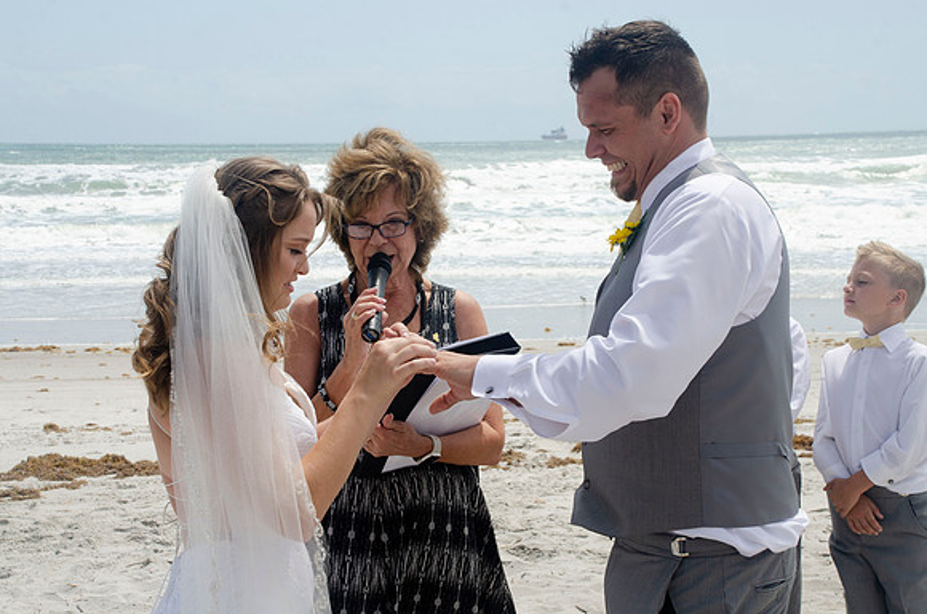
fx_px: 1696
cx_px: 464
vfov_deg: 20.5
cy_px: 307
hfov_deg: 30.6
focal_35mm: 66
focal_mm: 44
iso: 100
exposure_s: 1/250
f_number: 11
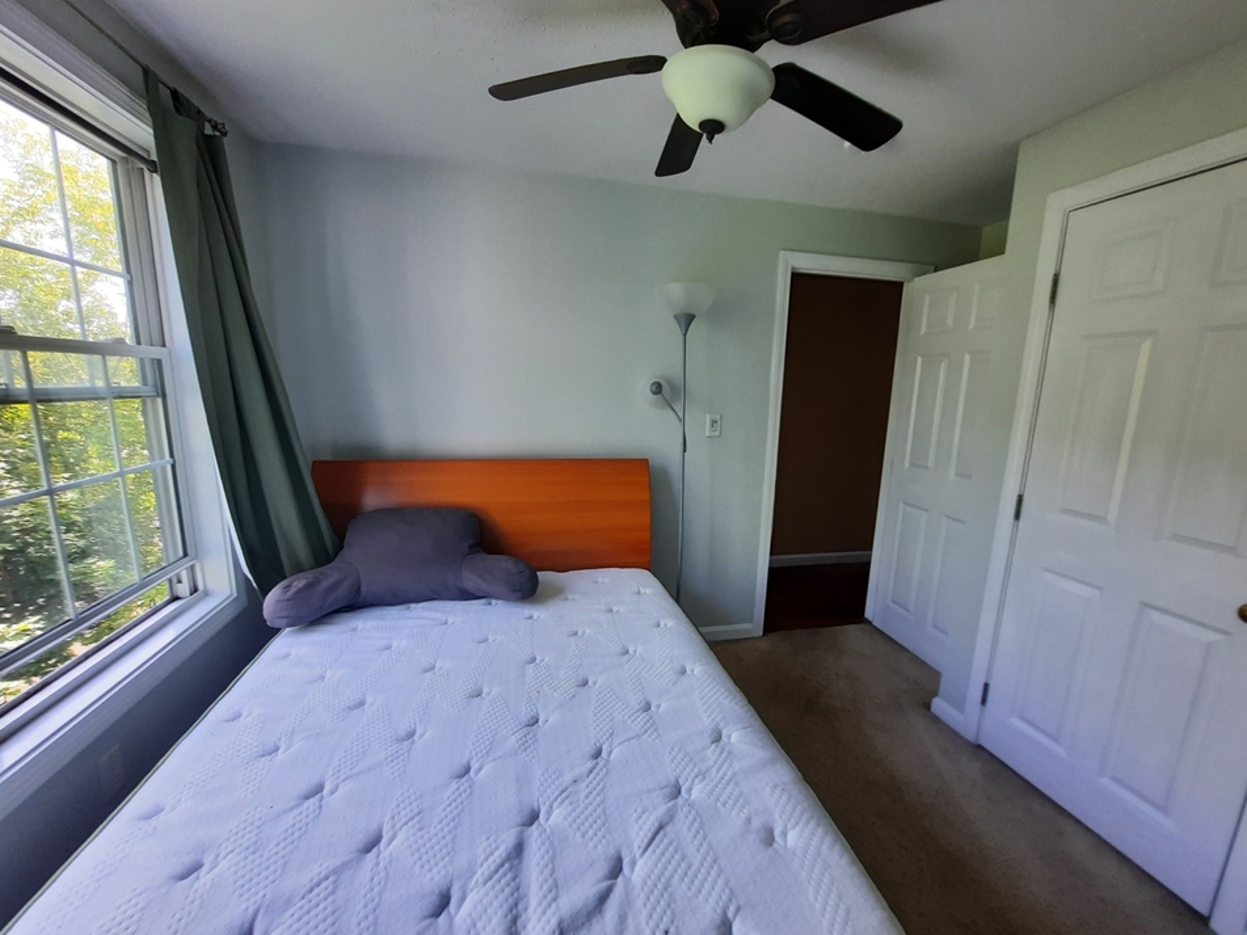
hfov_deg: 102.0
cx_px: 643
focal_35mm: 14
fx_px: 504
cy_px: 485
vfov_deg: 85.6
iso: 50
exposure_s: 1/40
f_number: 2.2
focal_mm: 1.74
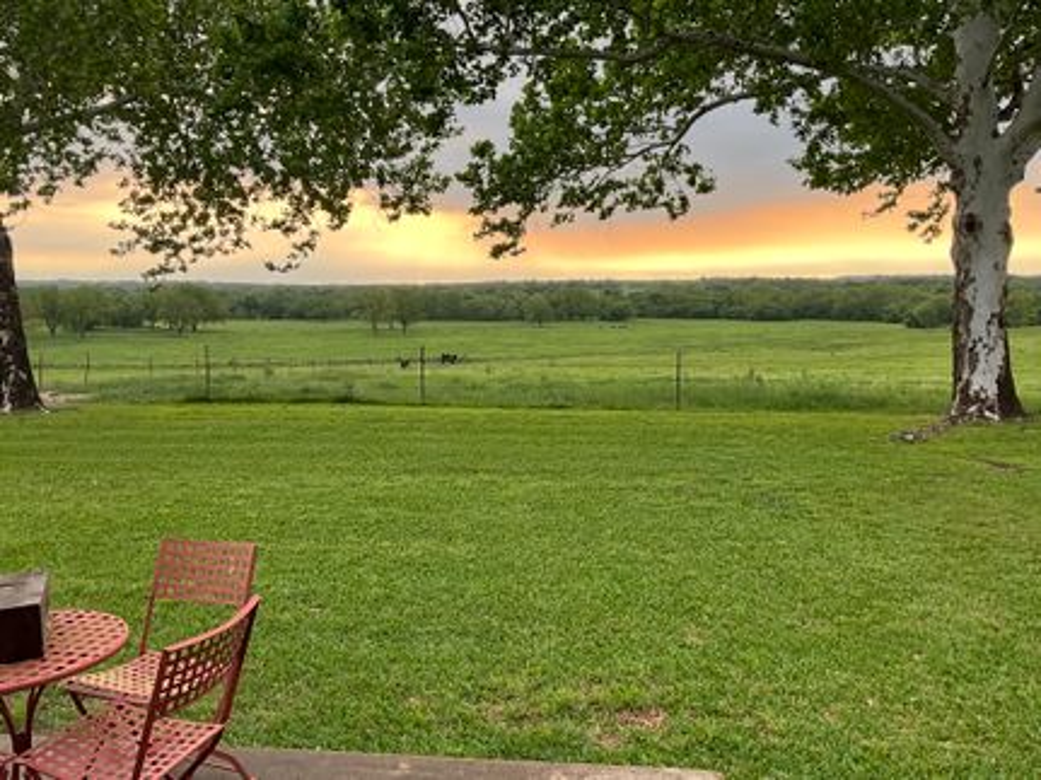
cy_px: 390
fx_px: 872
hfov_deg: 61.7
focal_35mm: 29
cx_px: 520
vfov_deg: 48.2
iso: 25
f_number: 1.8
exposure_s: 1/165
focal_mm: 3
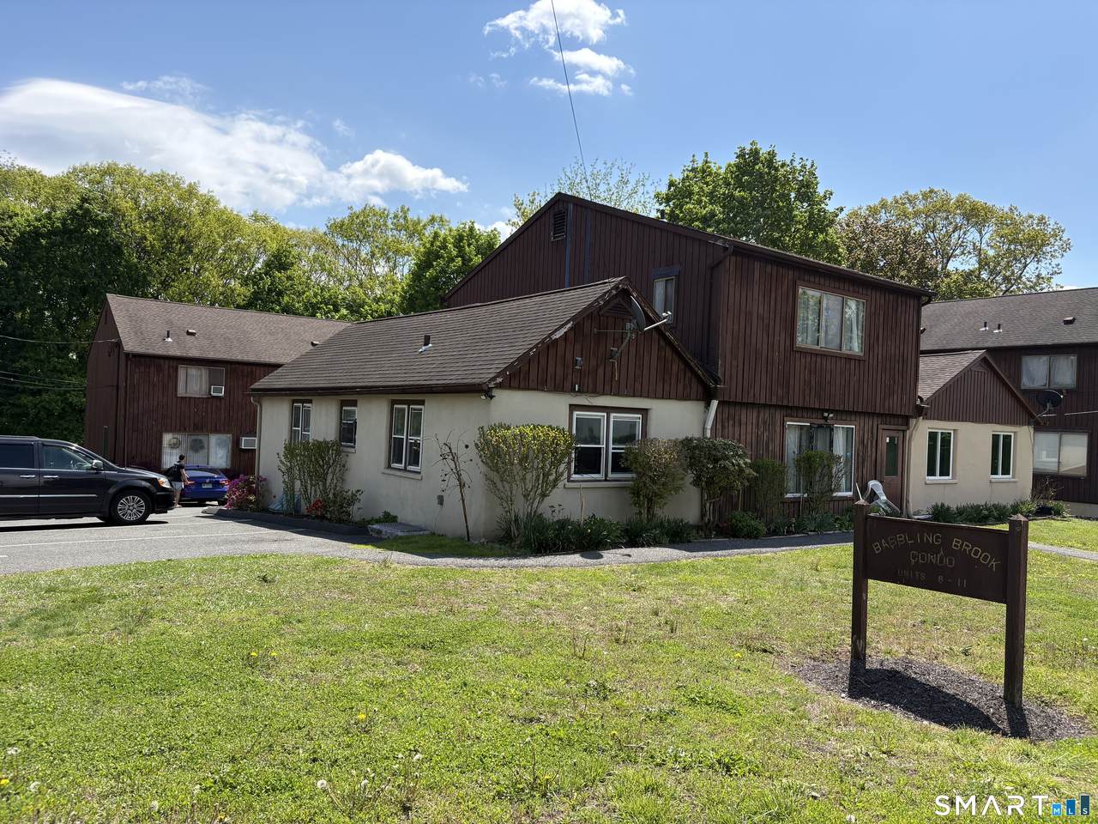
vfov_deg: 53.1
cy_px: 412
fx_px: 825
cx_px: 549
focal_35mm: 26
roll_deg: -2.2
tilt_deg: +0.1
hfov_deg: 67.3
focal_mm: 5.96
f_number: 1.6
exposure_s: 1/3448
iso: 50
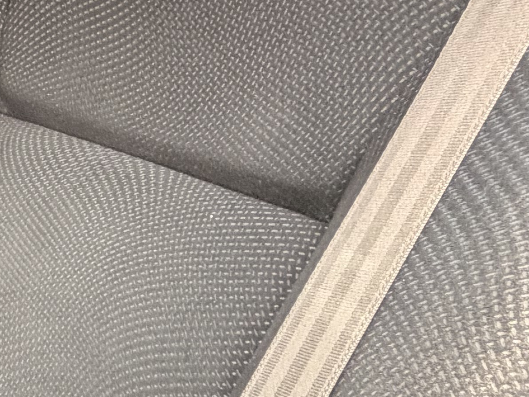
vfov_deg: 21.7
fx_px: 1024
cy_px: 297
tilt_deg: -20.4
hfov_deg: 22.0
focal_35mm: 67
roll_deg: +0.5
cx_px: -336
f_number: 2.2
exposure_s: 1/121
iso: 320
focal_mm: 2.22
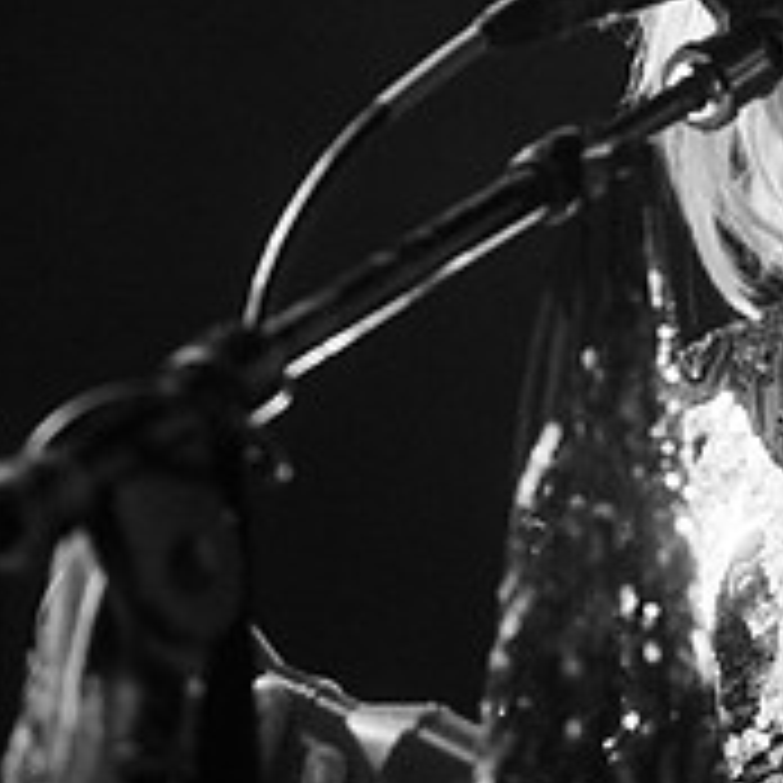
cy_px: 20
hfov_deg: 3.9
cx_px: 729
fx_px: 11618
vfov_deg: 3.9
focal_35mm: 454
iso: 2500
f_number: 3.2
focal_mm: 160
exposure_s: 1/400
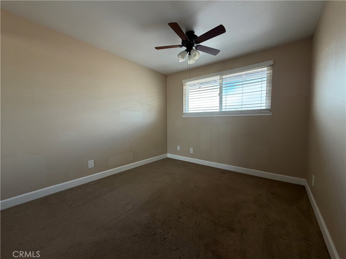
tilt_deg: -3.5
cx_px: 173
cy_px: 130
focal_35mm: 14
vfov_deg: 85.7
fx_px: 140
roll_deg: +0.1
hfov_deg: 102.1
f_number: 2.2
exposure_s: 1/121
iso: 80
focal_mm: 2.22
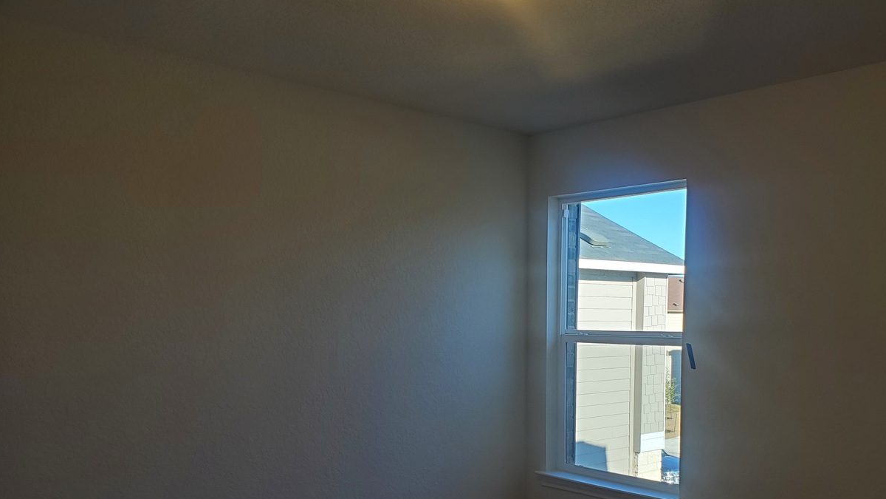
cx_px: 522
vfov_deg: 34.0
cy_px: 370
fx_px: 799
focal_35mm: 34
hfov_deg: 57.7
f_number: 2.4
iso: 64
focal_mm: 4.3
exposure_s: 1/120
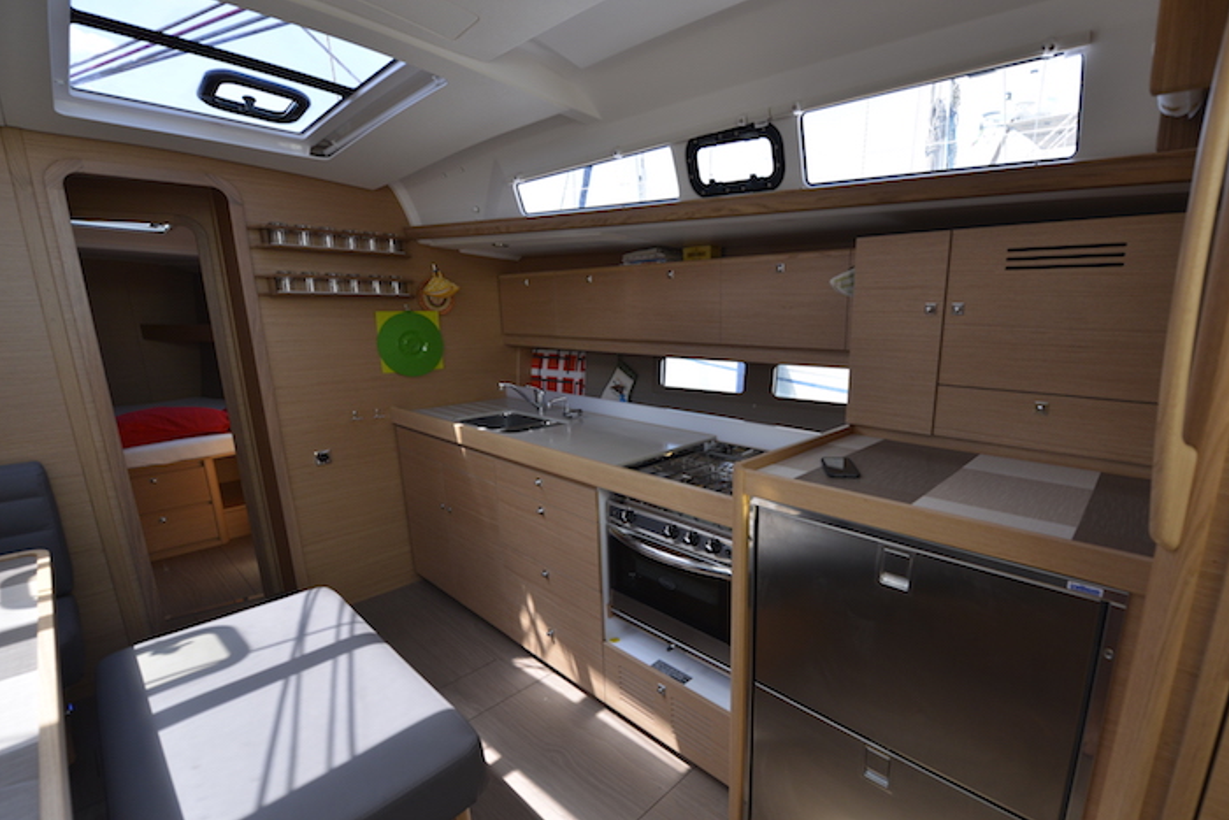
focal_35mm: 16
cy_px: 446
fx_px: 546
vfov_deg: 73.6
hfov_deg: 96.1
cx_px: 701
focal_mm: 14
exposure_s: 1/320
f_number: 4.5
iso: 800
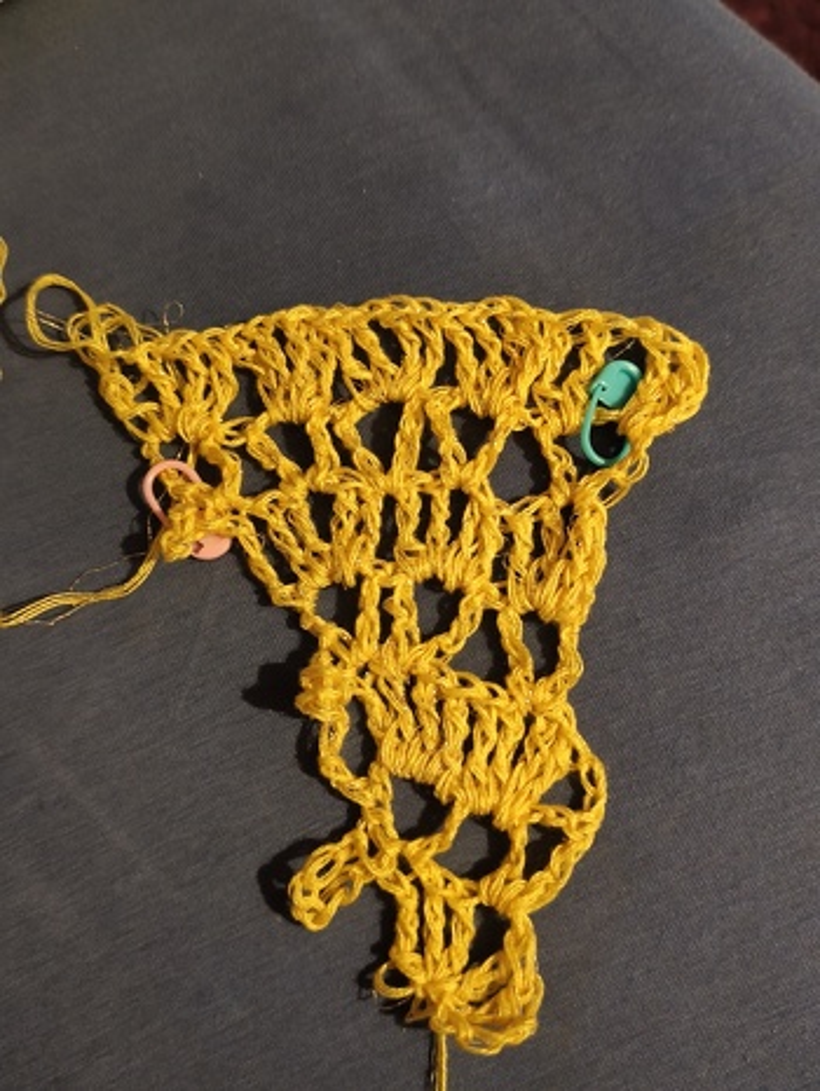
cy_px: 546
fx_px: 1104
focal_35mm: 35
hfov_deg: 40.7
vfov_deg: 52.6
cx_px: 410
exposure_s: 1/16.7
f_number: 1.7
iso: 5000
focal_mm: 6.06
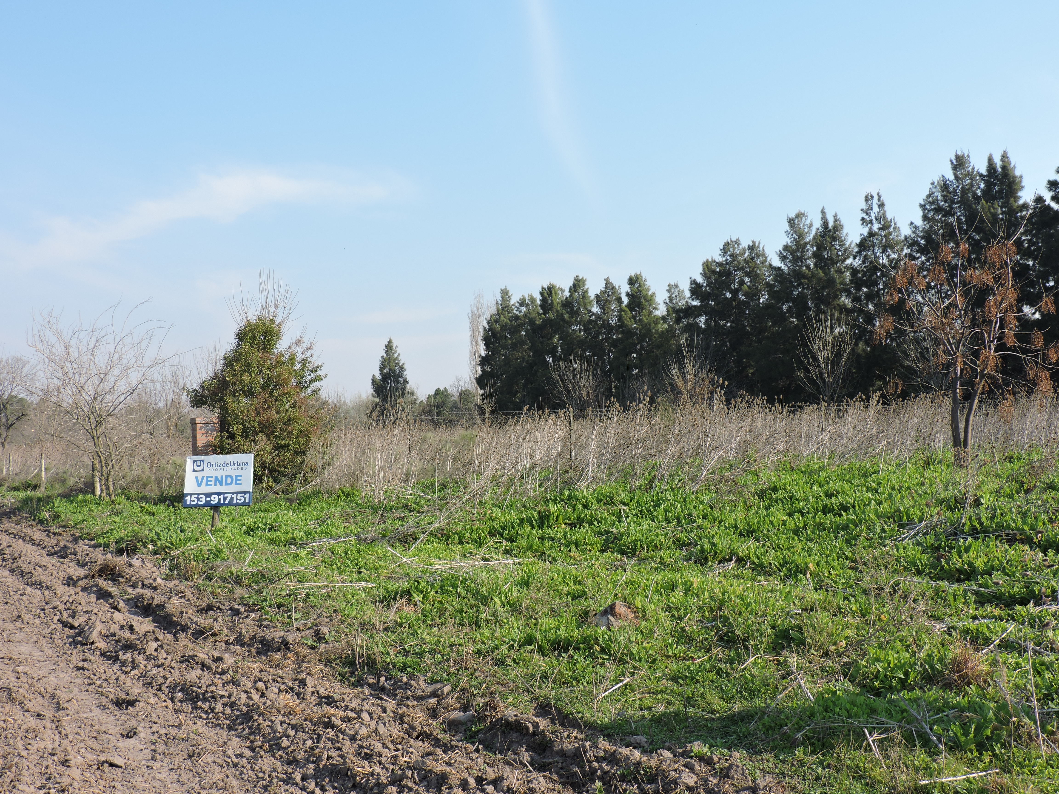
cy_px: 397
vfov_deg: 36.0
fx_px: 1224
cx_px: 530
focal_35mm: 40
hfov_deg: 46.8
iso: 100
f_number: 3.3
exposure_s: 1/640
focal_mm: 7.1
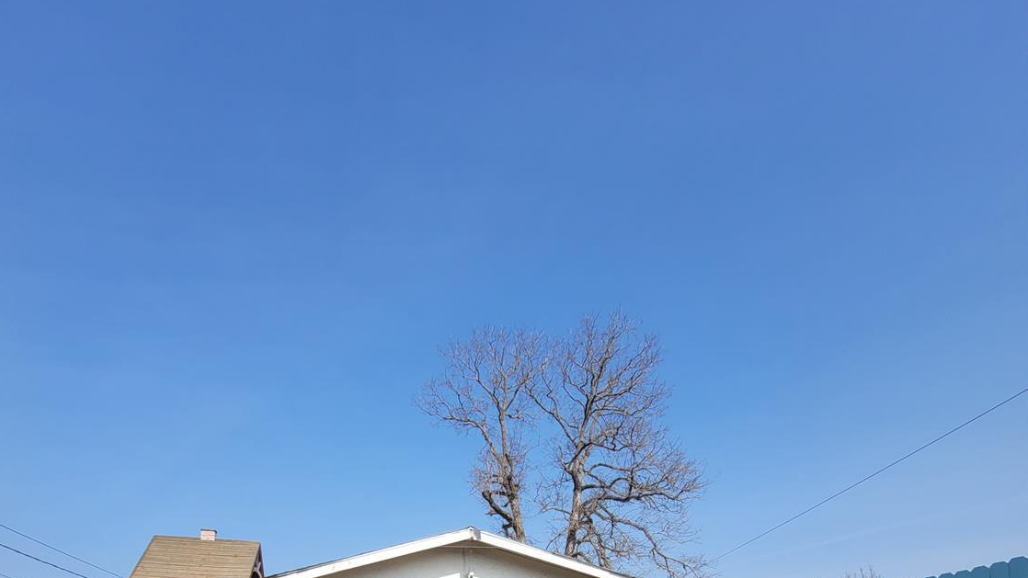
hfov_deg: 89.6
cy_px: 663
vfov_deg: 42.7
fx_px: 518
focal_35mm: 19
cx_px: 514
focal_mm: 1.74
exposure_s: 1/1529
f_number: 2.2
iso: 40
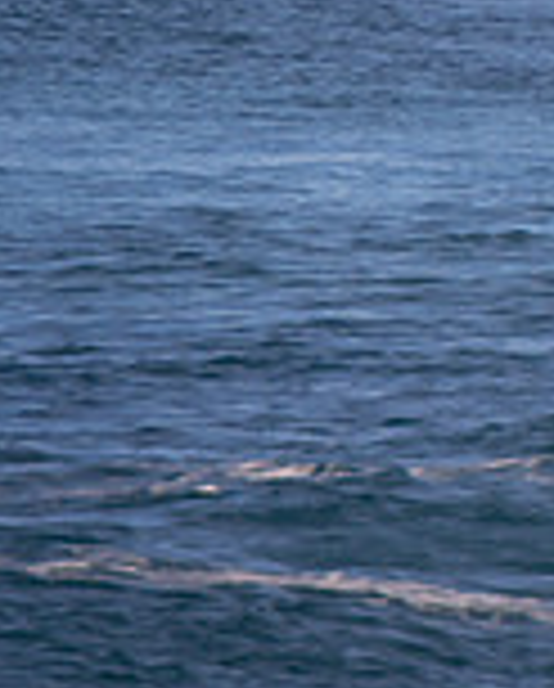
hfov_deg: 0.7
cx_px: 1117
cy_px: -83
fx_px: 45855
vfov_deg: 0.9
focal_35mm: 2244
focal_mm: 400
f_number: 5.6
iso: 220
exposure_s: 1/1250
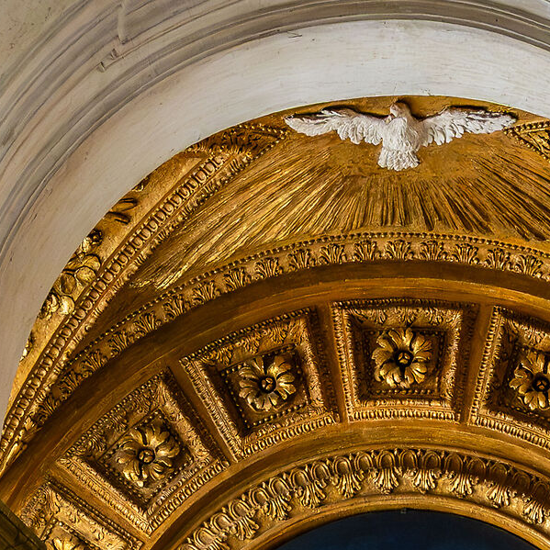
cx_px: 398
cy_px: 1050
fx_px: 2571
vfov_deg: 11.2
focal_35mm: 143
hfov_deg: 12.2
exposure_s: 1/10
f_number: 8
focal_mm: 42
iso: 2500
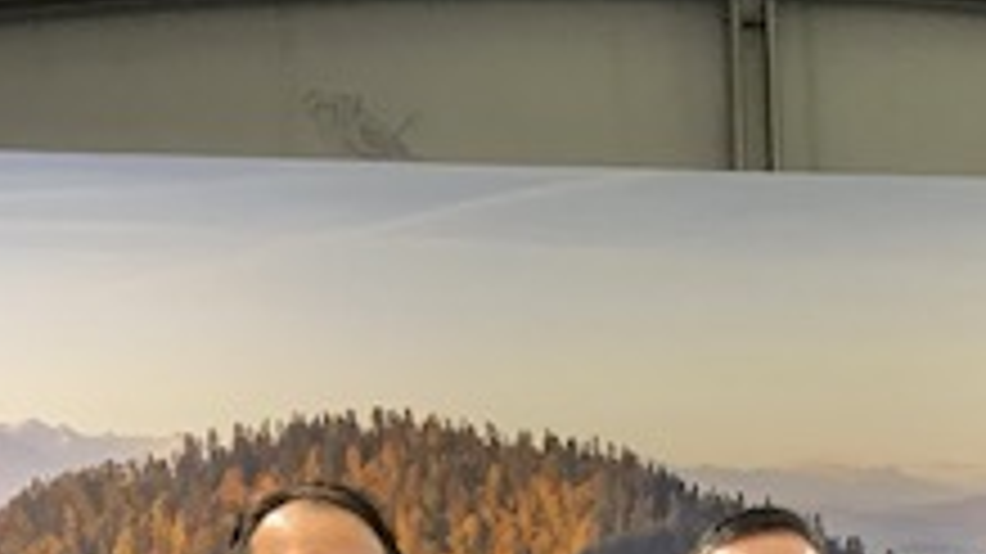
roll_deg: +1.6
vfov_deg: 12.5
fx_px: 2326
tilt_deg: +2.4
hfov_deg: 23.5
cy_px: 968
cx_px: 819
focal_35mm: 89
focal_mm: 3.99
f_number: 1.8
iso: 32
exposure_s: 1/25
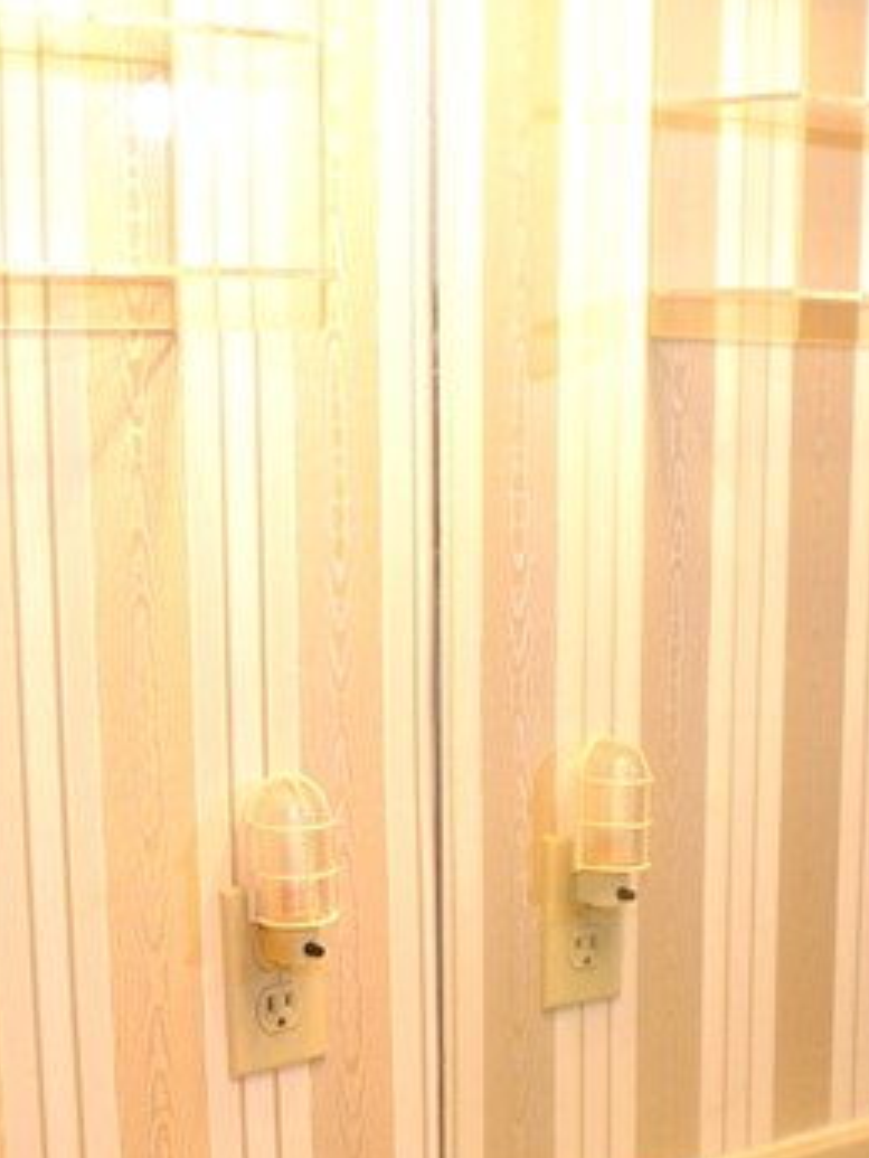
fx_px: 3345
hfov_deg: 14.7
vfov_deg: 19.3
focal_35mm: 100
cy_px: 1012
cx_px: 706
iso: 560
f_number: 4
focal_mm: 22
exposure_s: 1/60
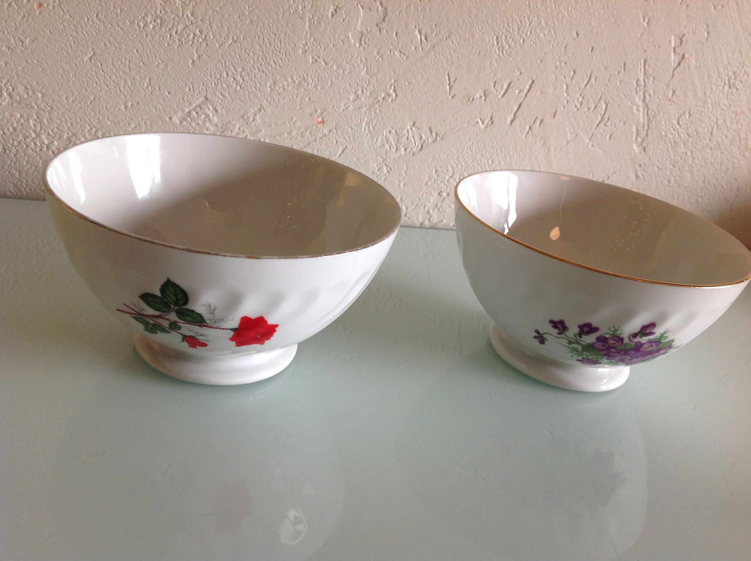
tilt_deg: -25.5
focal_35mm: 35
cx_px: 376
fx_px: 758
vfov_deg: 40.6
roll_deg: -11.0
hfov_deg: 52.7
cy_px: 280
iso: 64
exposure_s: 1/30
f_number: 2.4
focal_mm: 4.28
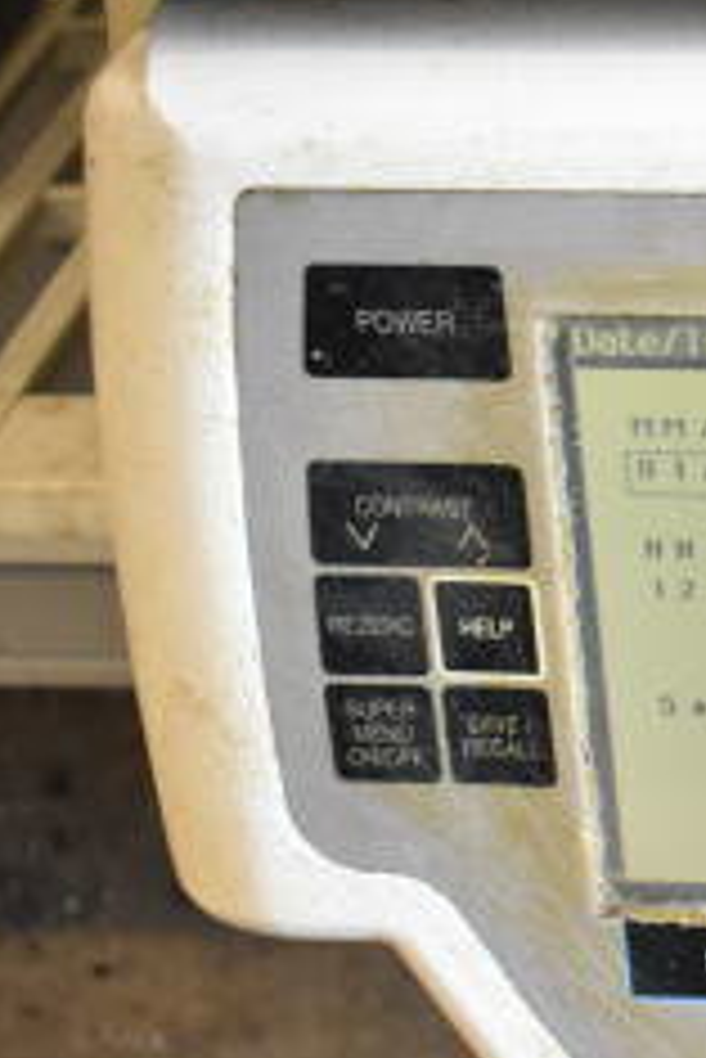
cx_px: 1286
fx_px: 2858
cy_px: 606
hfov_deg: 12.8
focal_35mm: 97
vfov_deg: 20.9
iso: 1600
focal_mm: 25
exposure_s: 1/60
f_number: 4
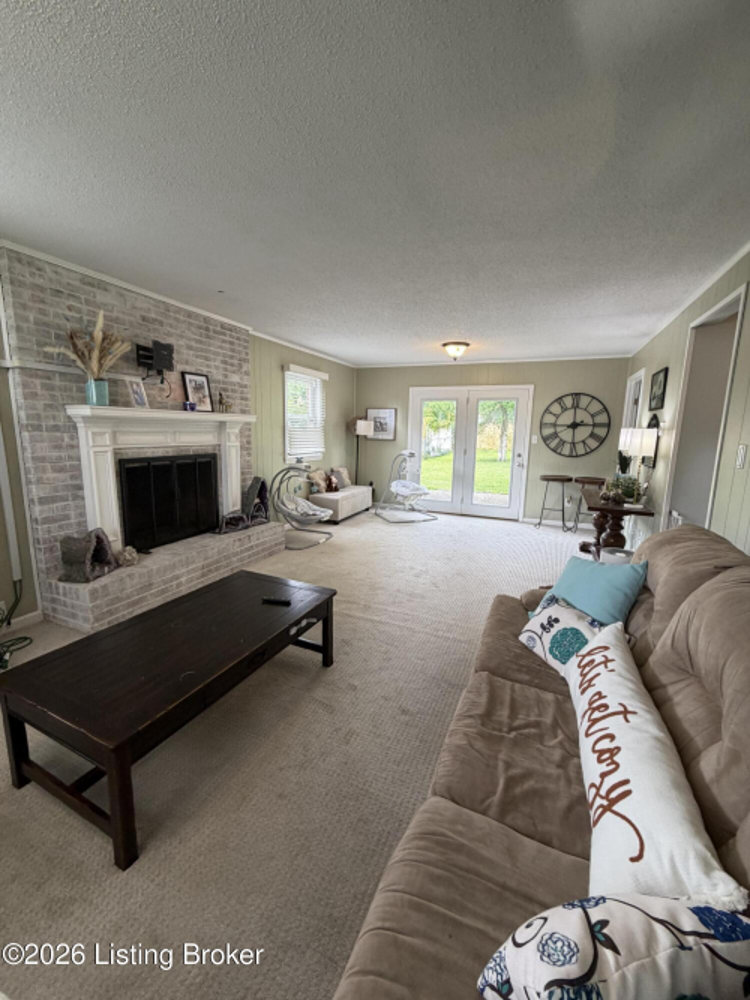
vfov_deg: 102.1
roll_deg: -1.0
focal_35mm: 14
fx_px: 405
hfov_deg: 85.7
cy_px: 500
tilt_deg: -9.1
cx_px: 375
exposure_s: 1/60
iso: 160
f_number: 2.2
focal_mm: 2.22
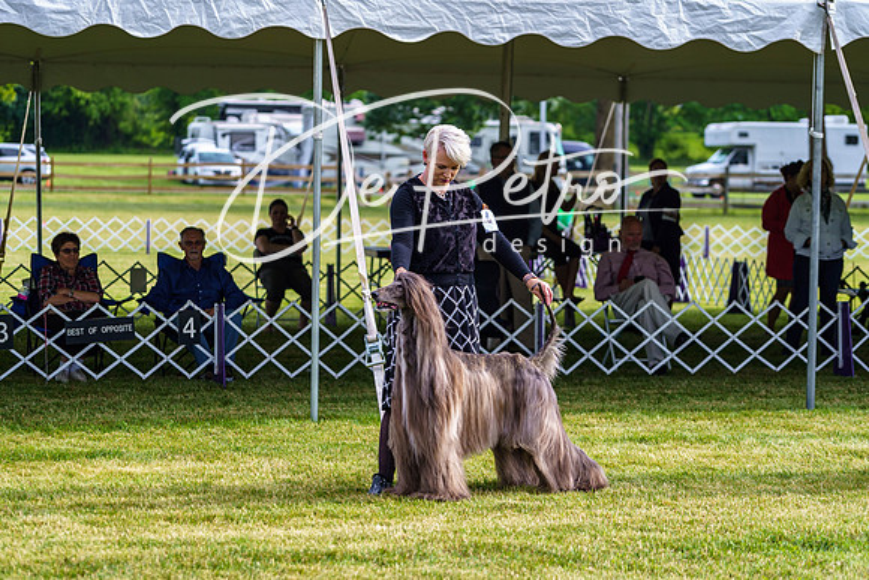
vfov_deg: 12.0
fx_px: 2752
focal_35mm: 114
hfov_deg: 17.9
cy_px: 290
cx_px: 434
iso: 200
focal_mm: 114
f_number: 4
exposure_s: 1/500
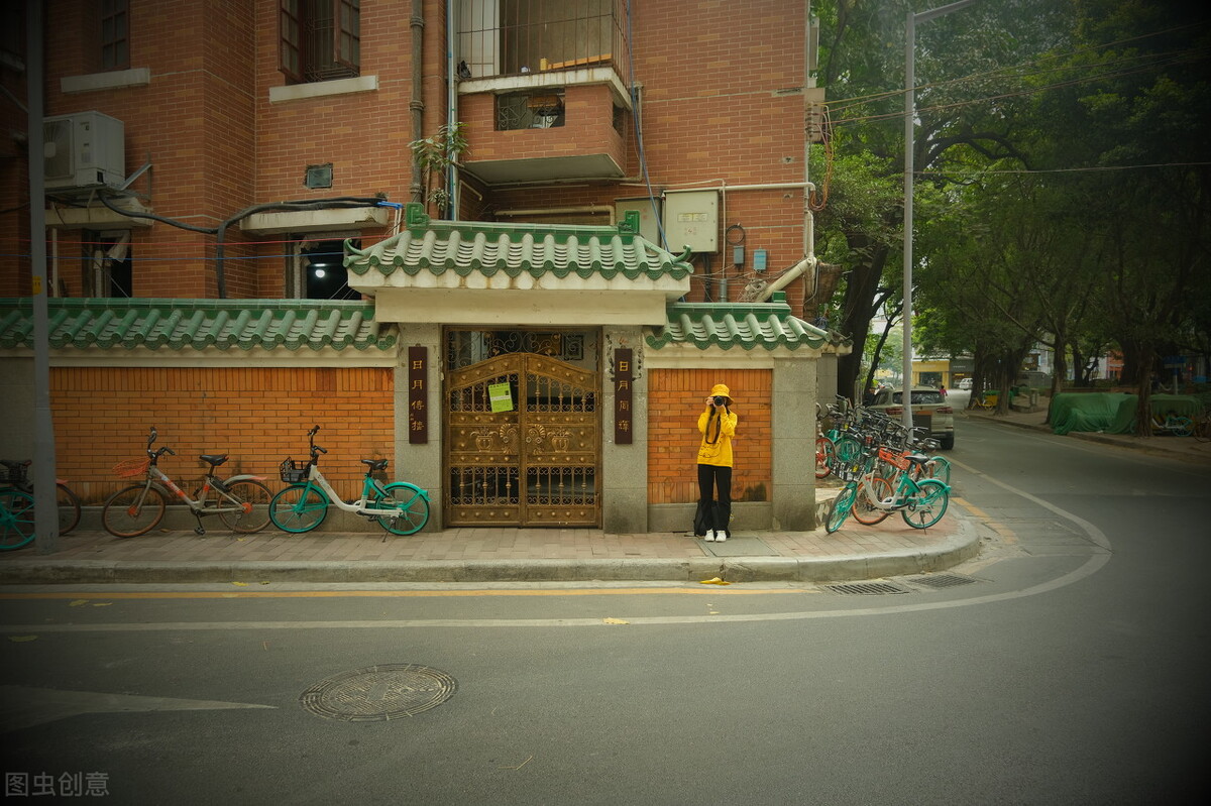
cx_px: 606
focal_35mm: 23
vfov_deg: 55.1
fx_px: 773
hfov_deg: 76.1
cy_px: 403
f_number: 3.5
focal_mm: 15
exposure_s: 1/75
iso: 160
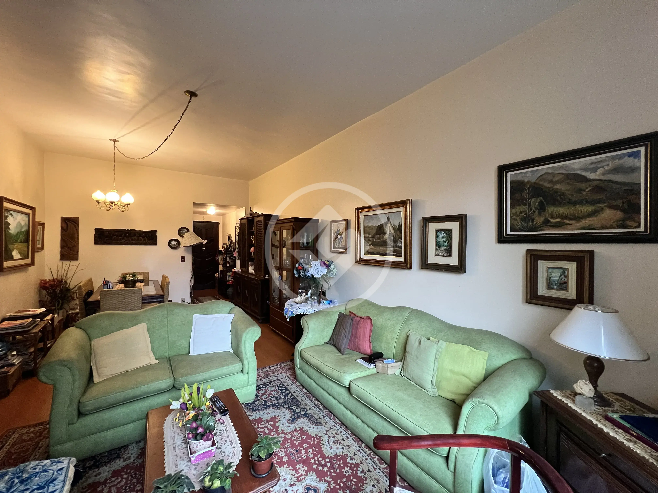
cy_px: 246
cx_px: 329
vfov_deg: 89.9
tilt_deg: -1.7
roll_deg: -0.4
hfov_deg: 106.2
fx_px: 247
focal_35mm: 13
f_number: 1.8
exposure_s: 1/60
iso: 400
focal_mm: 1.57
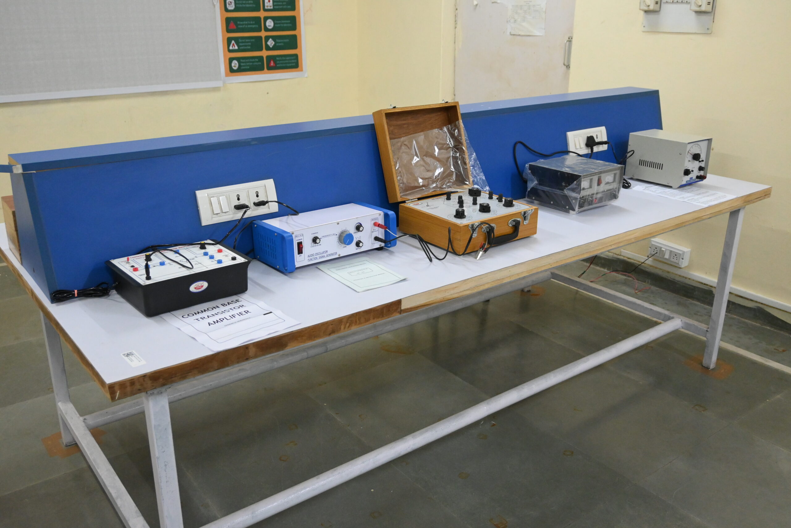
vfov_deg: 40.8
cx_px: 396
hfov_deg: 58.3
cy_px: 264
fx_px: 709
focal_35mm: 32
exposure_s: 1/80
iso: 2500
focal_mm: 21.5
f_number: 4.5
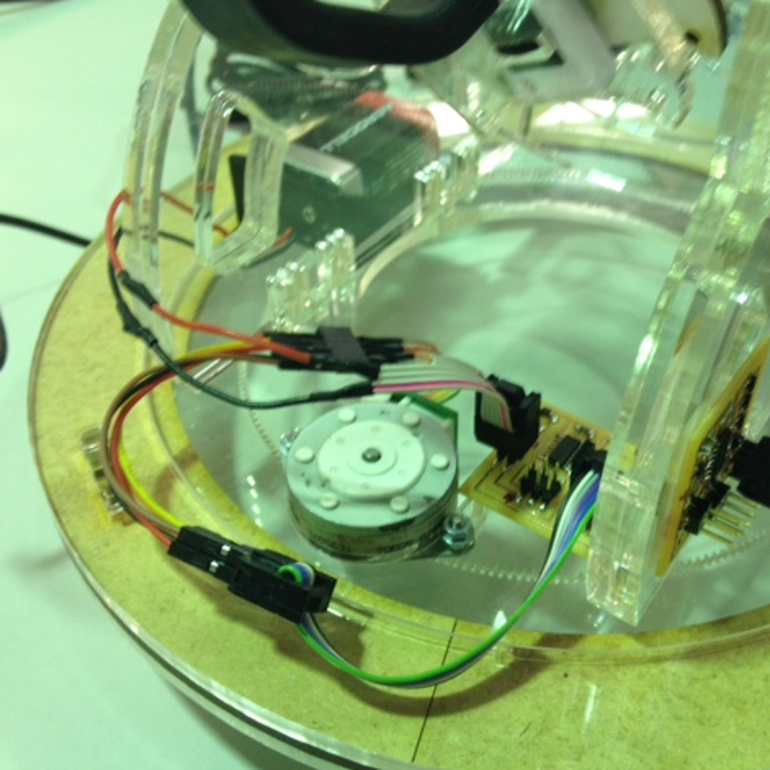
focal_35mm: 42
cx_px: 469
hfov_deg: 39.8
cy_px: 381
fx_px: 1057
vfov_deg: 40.0
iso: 80
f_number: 2.4
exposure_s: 1/20
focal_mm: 4.28
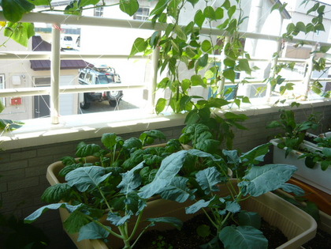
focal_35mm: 33
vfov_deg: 42.9
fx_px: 316
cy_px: 124
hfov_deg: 55.4
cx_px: 166
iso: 100
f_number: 2.8
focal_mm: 5.5
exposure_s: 1/250
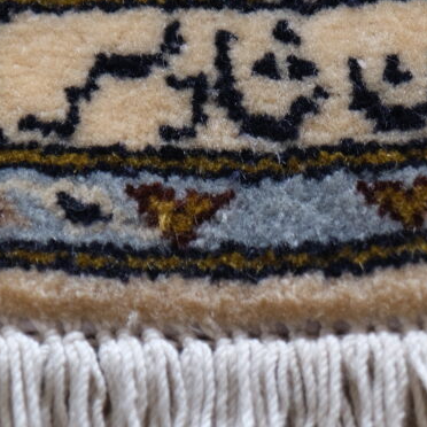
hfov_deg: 6.7
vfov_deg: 6.7
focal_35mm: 260
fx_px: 3629
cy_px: 96
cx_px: 319
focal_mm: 74.2
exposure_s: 1/125
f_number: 4
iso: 500
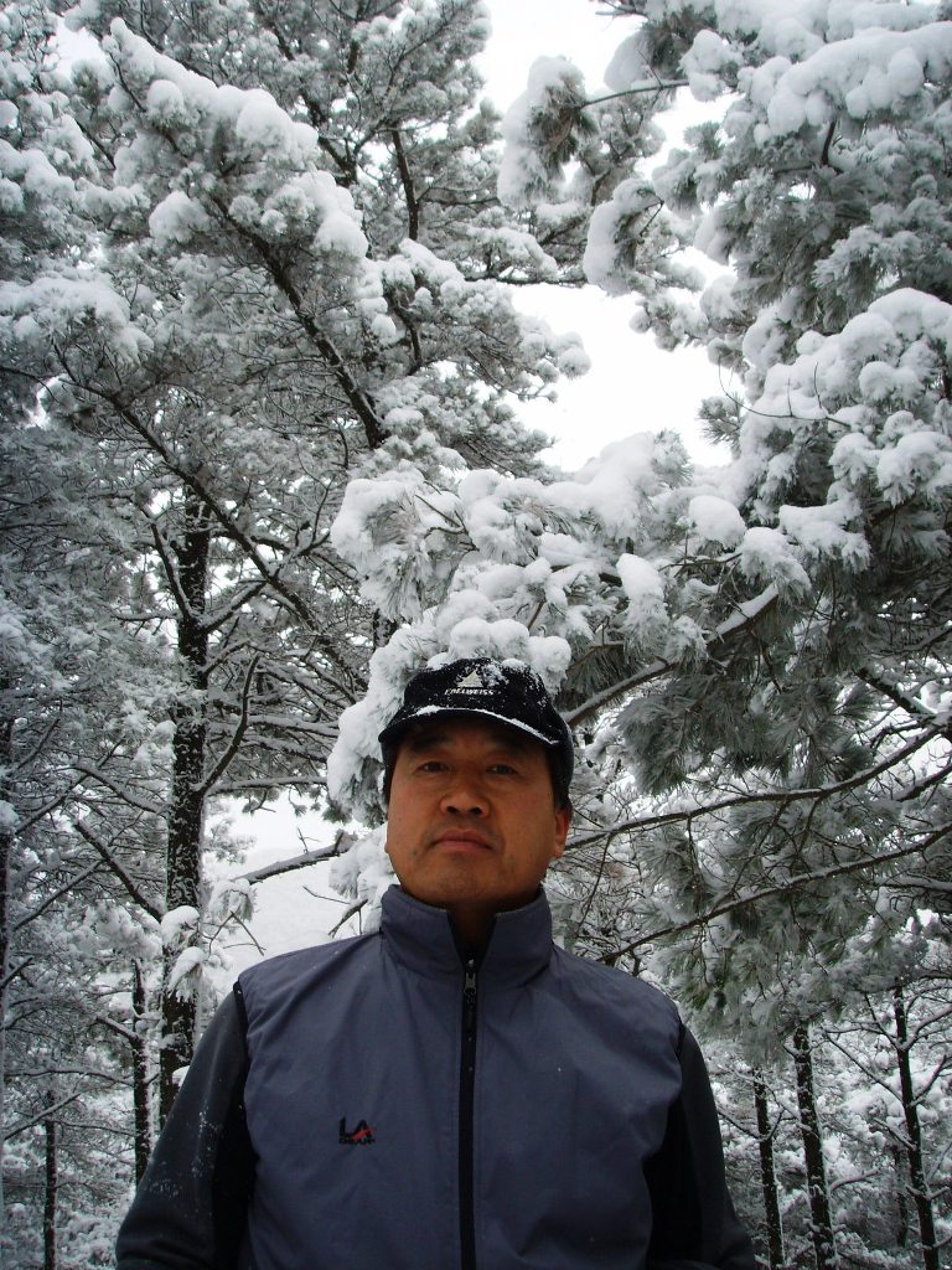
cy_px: 635
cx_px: 476
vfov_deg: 47.9
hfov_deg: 36.8
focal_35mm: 39
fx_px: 1430
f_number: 3.5
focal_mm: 6.6
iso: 50
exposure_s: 1/350
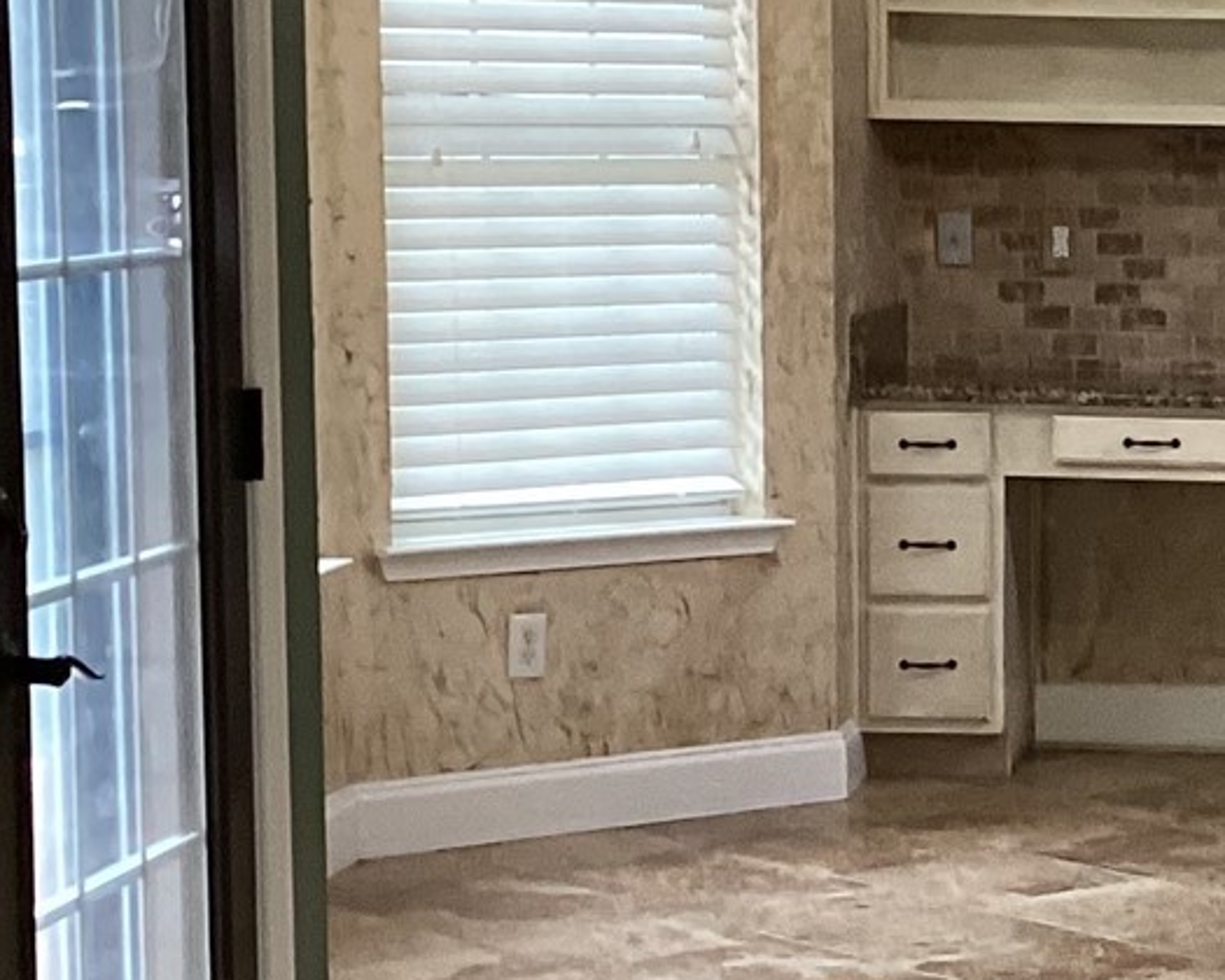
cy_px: 658
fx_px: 4278
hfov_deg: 15.6
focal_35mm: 118
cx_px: 1563
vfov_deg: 13.0
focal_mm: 3.3
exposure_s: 1/60
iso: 250
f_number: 2.4
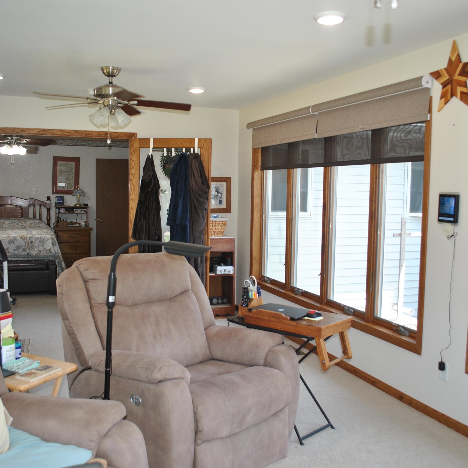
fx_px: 535
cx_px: 211
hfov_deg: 47.2
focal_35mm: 35
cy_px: 233
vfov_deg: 47.2
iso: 200
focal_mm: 18
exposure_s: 1/80
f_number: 3.5
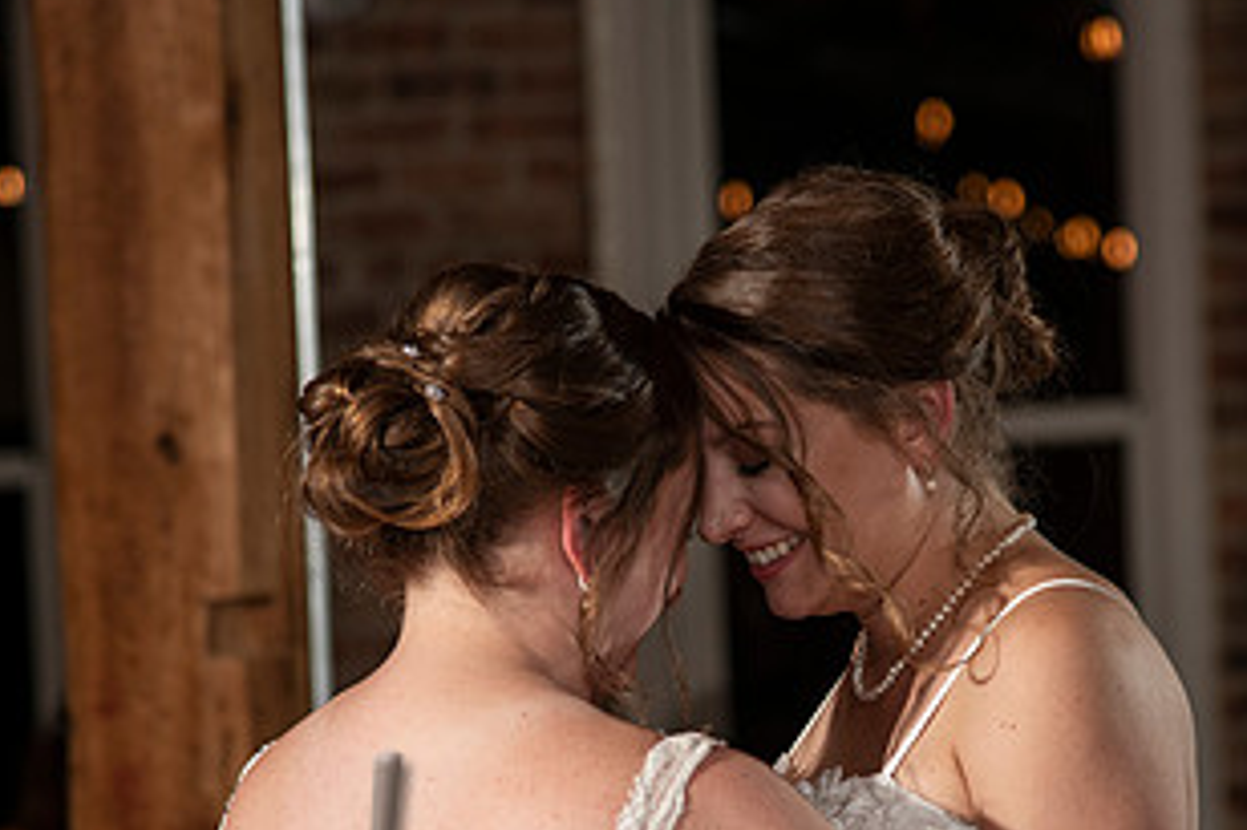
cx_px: 769
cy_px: 686
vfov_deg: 6.1
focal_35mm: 226
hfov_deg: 9.1
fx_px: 7824
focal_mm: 120
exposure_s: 1/160
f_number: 4
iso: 640
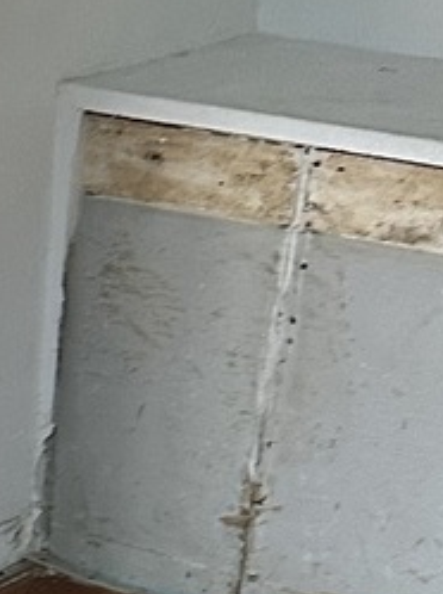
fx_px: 2378
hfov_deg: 9.2
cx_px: -741
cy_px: 577
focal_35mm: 139
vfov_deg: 14.0
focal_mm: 6.86
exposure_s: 1/60
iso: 320
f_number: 1.78
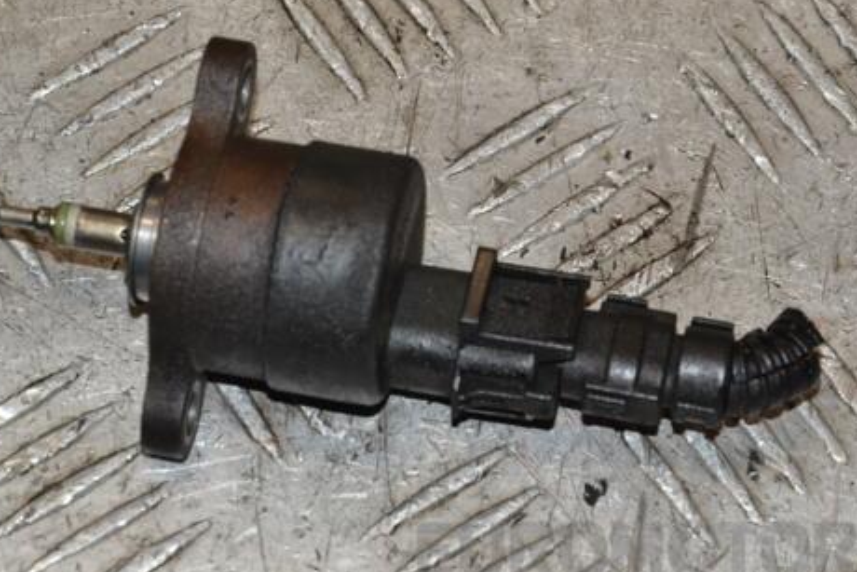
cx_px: 382
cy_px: 302
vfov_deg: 7.6
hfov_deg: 11.4
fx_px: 4286
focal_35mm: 180
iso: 800
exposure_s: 1/200
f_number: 9
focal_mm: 92
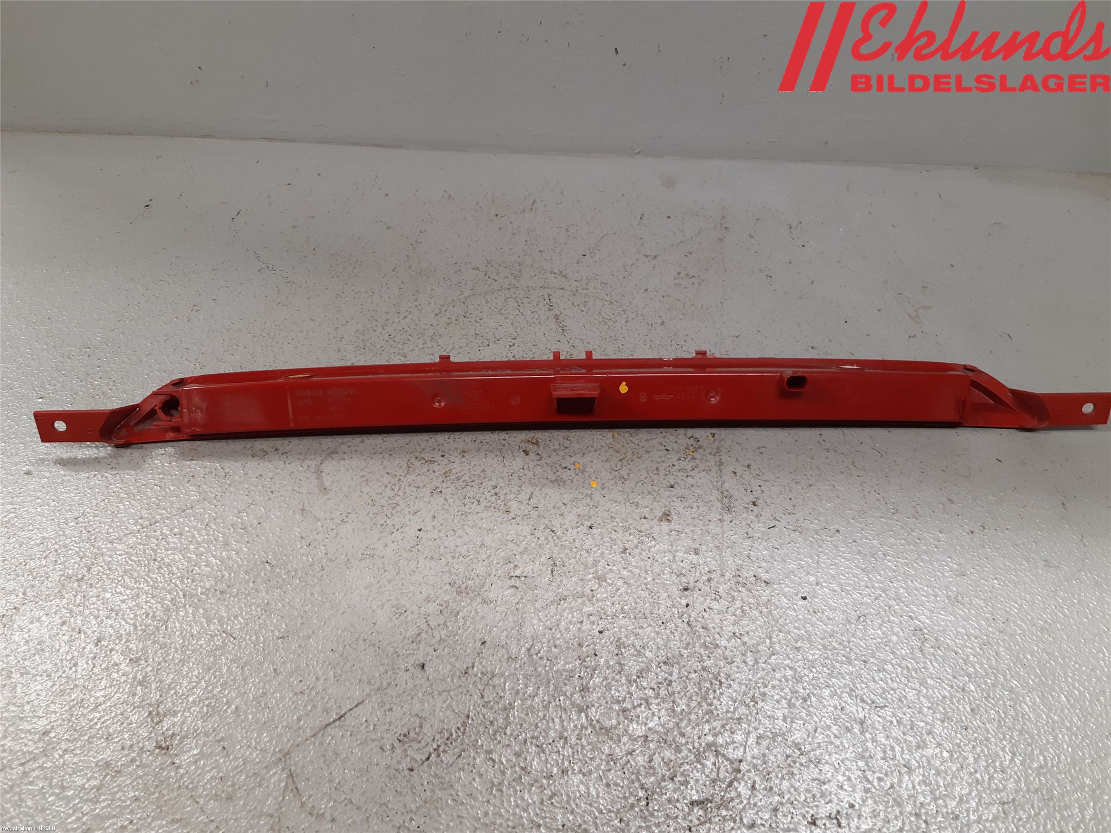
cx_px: 556
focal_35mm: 26
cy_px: 416
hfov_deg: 67.3
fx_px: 834
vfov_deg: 53.1
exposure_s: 1/50
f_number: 1.7
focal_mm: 3.93
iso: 100
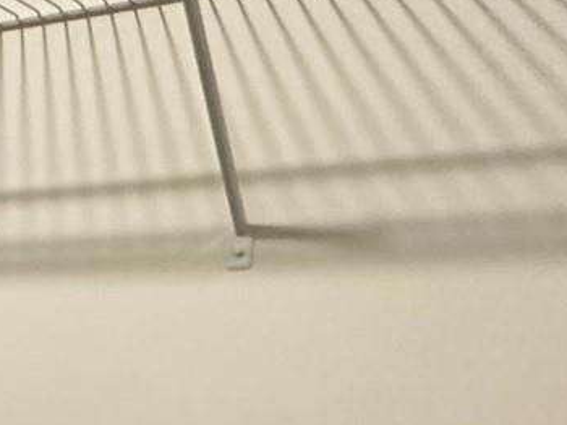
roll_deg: -1.0
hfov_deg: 17.1
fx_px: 1342
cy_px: 482
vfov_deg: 17.3
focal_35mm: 82
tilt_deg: -6.3
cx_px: -580
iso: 400
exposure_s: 1/60
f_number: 2.2
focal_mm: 2.22
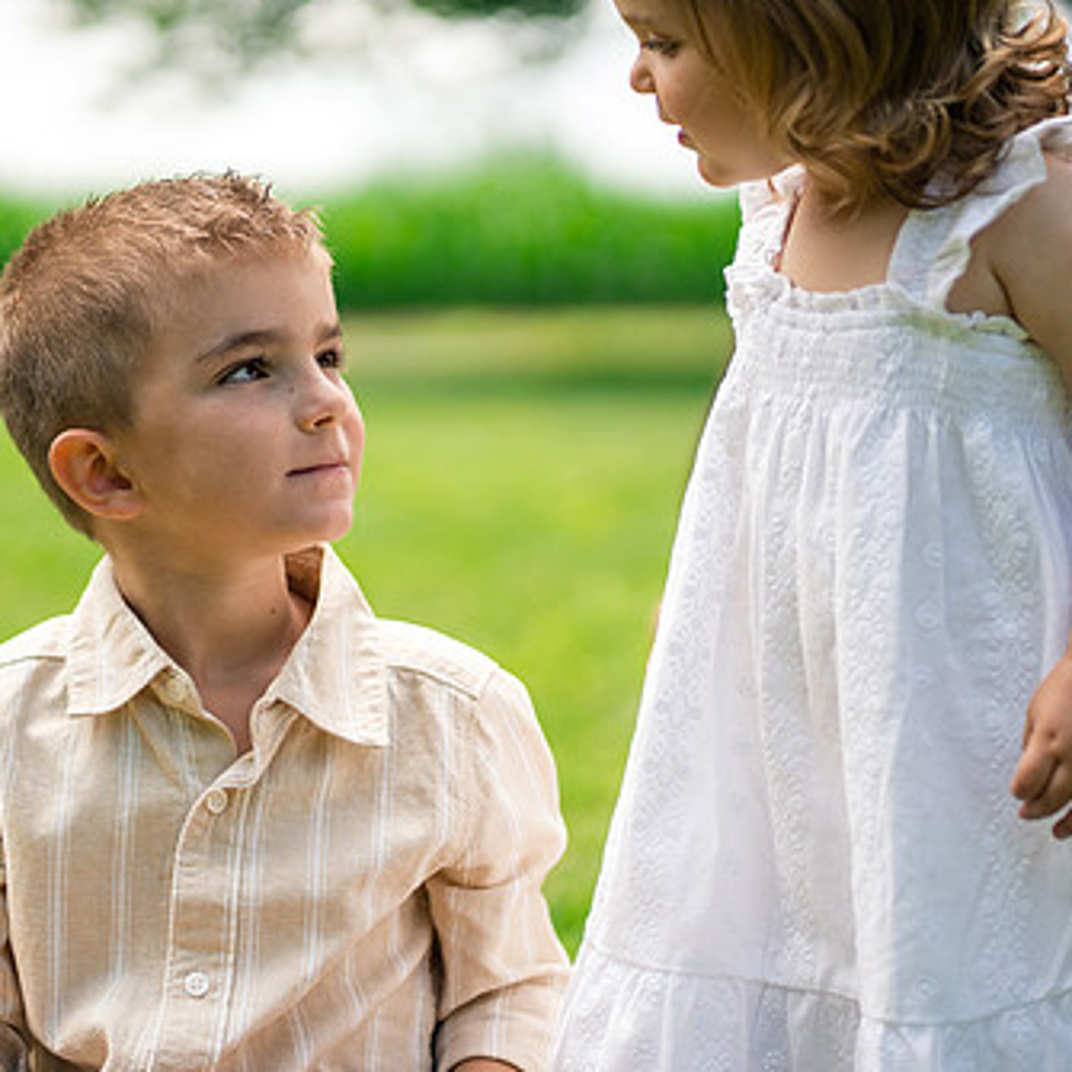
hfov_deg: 13.9
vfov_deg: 14.0
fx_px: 4380
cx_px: 384
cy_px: 546
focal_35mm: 125
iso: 400
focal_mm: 85
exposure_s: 1/4000
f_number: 2
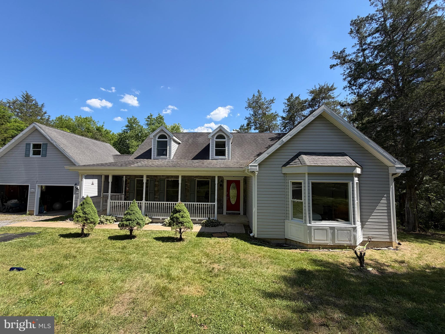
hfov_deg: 102.1
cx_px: 222
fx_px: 180
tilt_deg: +5.2
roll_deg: -0.8
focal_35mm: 14
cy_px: 167
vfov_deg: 85.7
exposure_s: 1/770
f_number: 2.2
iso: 40
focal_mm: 2.22
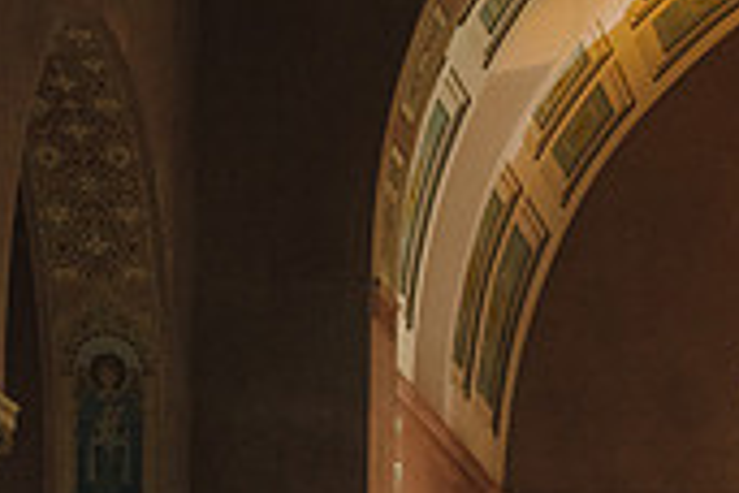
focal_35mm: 237
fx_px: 4865
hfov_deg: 8.5
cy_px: 832
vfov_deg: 5.7
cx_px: 1046
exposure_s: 1/125
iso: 5000
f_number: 2.8
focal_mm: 70
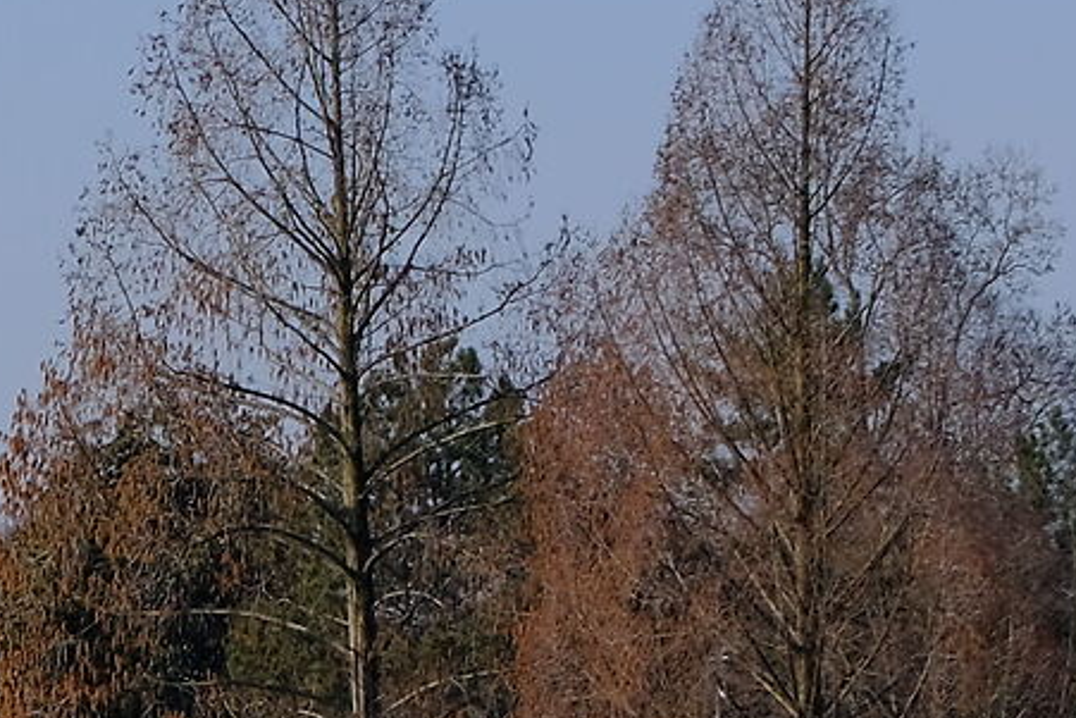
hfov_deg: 4.9
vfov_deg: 3.3
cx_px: -685
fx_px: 12407
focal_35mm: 415
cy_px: 940
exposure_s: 1/320
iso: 160
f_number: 9
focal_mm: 52.1
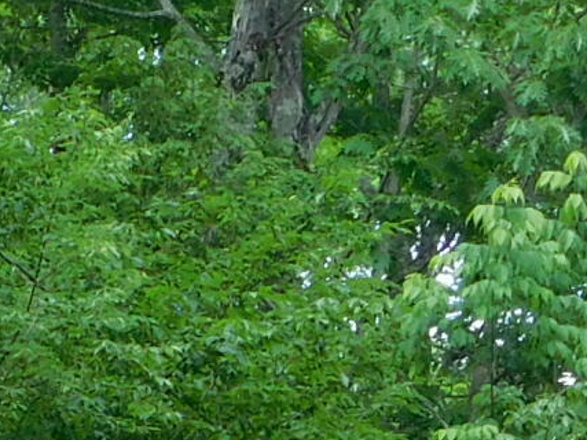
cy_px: 1106
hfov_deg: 7.0
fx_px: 4764
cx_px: -230
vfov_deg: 5.1
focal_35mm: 281
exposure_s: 1/125
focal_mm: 7.1
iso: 125
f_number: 3.6
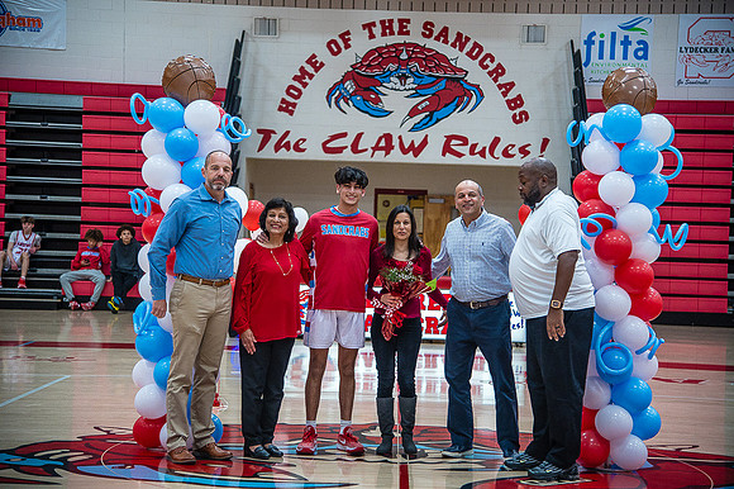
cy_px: 244
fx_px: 1528
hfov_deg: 27.0
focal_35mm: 75
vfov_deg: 18.2
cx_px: 367
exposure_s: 1/320
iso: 2000
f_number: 4
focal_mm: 75
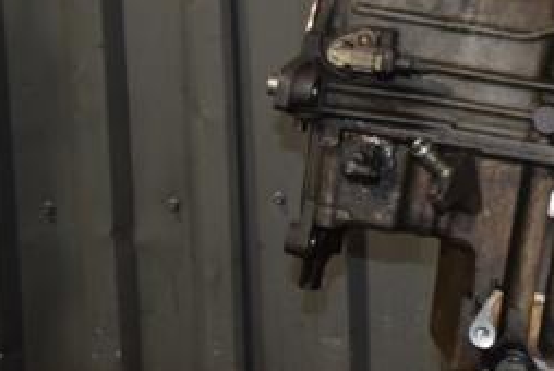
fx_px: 1417
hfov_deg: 21.0
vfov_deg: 14.5
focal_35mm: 92
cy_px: -39
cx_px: 606
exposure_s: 1/60
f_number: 5
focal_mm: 26
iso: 800
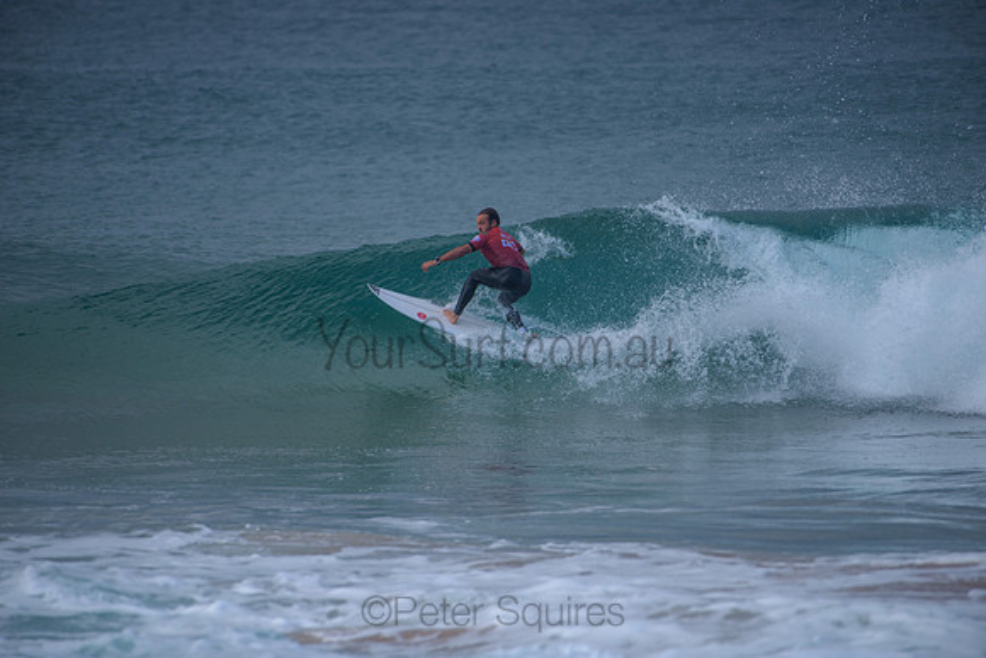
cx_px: 493
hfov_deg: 4.1
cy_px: 329
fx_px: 13936
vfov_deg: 2.7
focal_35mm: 509
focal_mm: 500
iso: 125
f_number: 5.6
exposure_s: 1/800
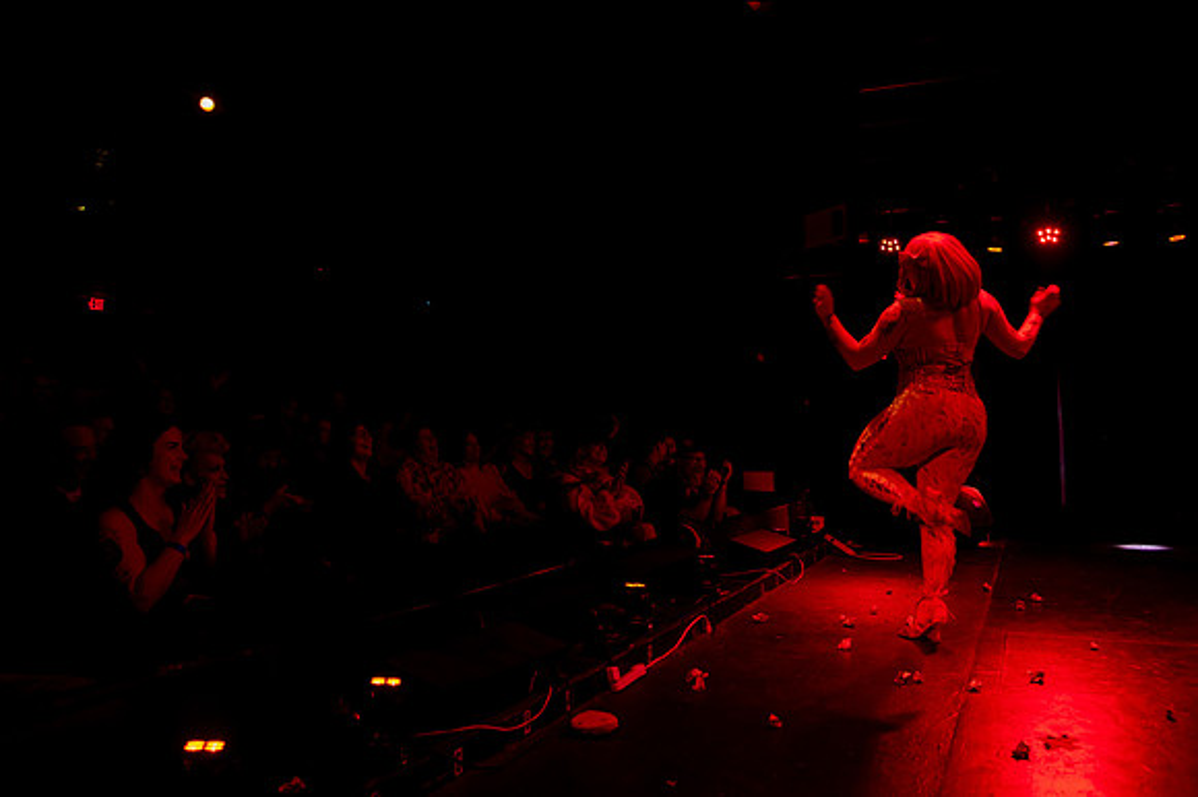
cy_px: 346
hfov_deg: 66.3
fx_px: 916
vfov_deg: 46.9
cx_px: 605
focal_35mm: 28
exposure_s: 1/100
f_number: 4
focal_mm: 24
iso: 4000
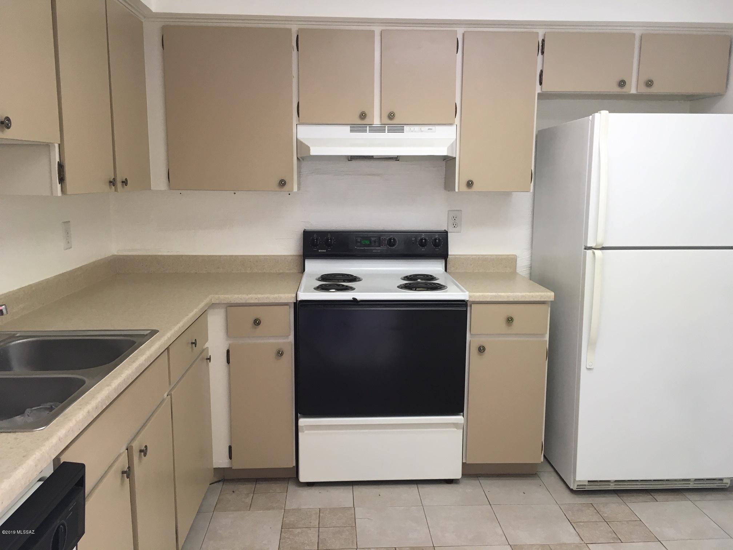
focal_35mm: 29
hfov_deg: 61.7
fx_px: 614
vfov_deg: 48.2
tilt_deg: -9.4
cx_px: 366
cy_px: 275
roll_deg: +0.9
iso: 32
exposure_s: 1/30
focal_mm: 4.15
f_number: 2.2
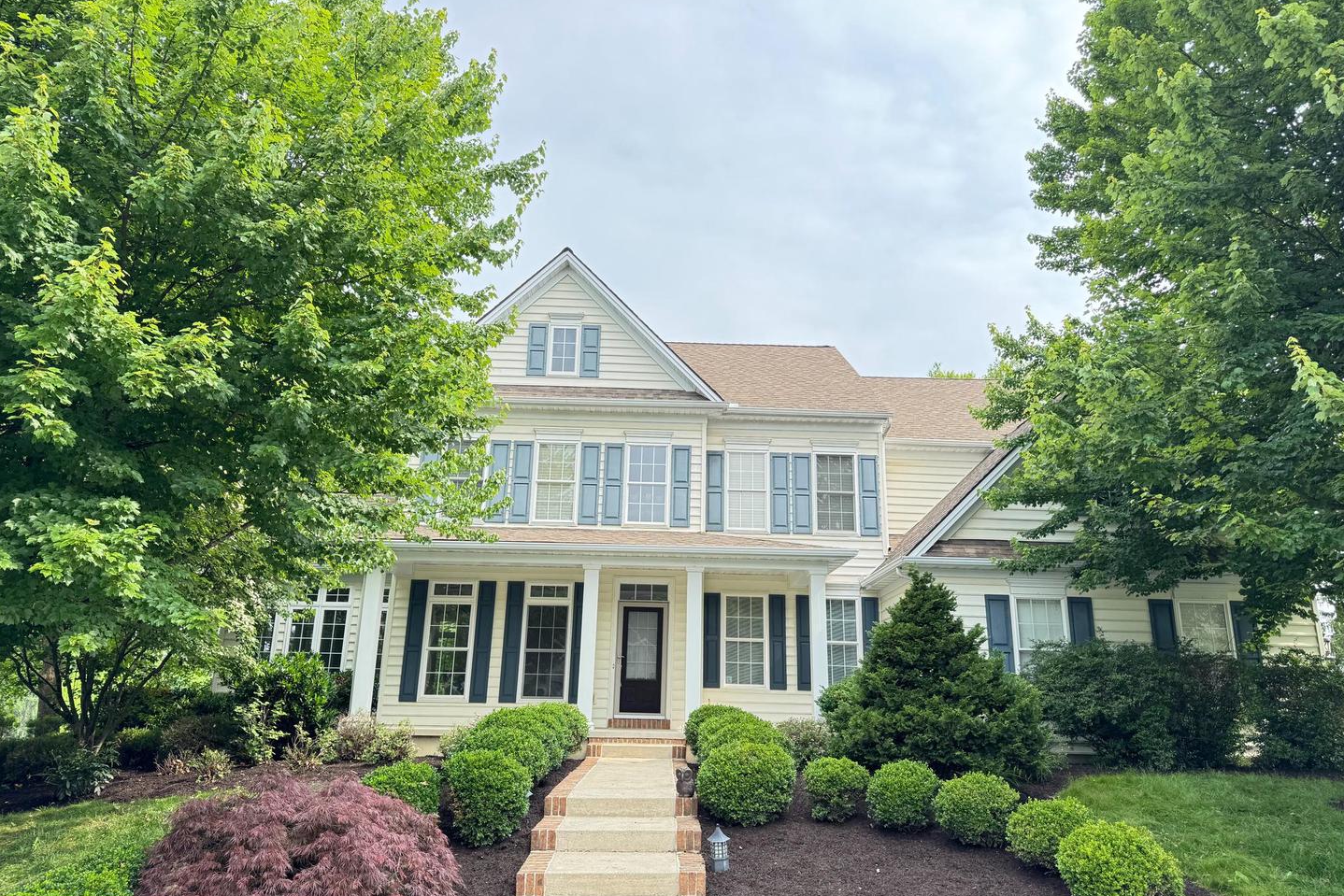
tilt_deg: +15.3
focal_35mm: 25
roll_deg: -1.7
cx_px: 672
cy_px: 448
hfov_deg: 71.5
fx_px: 933
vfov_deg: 51.3
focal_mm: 6.76
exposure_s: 1/747
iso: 80
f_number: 1.78
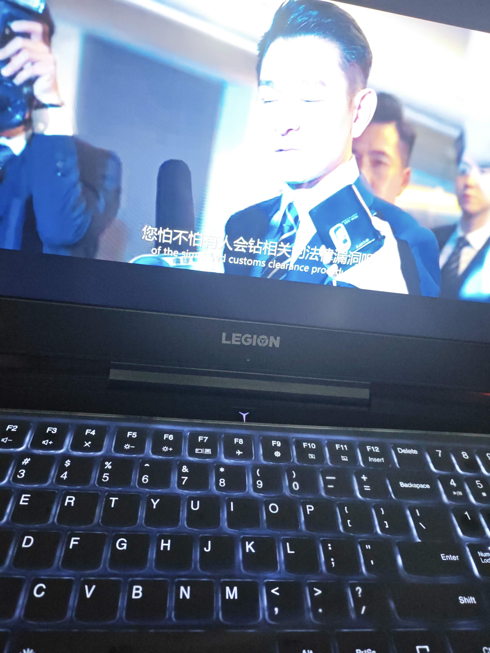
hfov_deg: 56.8
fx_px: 453
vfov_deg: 71.6
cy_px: 326
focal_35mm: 24
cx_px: 245
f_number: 1.9
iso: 800
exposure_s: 1/60
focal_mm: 5.52
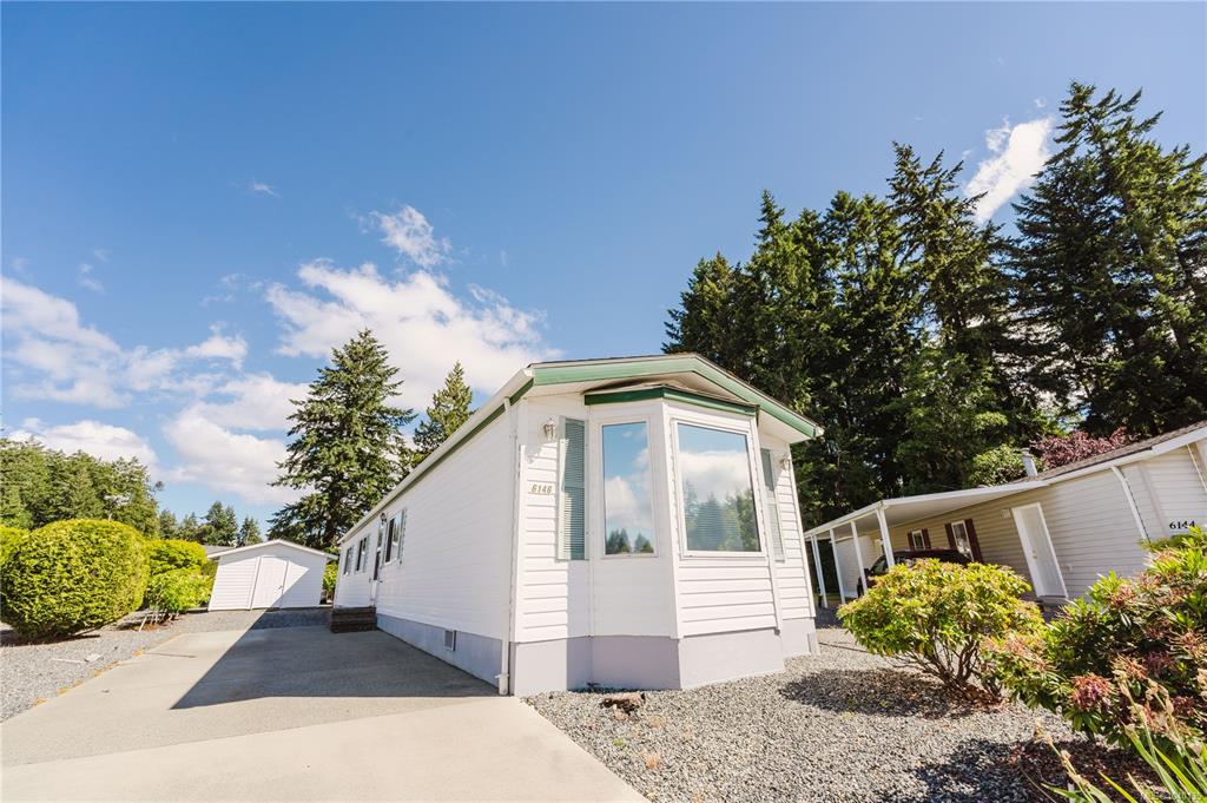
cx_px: 604
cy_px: 402
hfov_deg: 104.3
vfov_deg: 81.1
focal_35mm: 14
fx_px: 469
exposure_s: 1/100
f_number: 8
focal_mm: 14
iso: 100
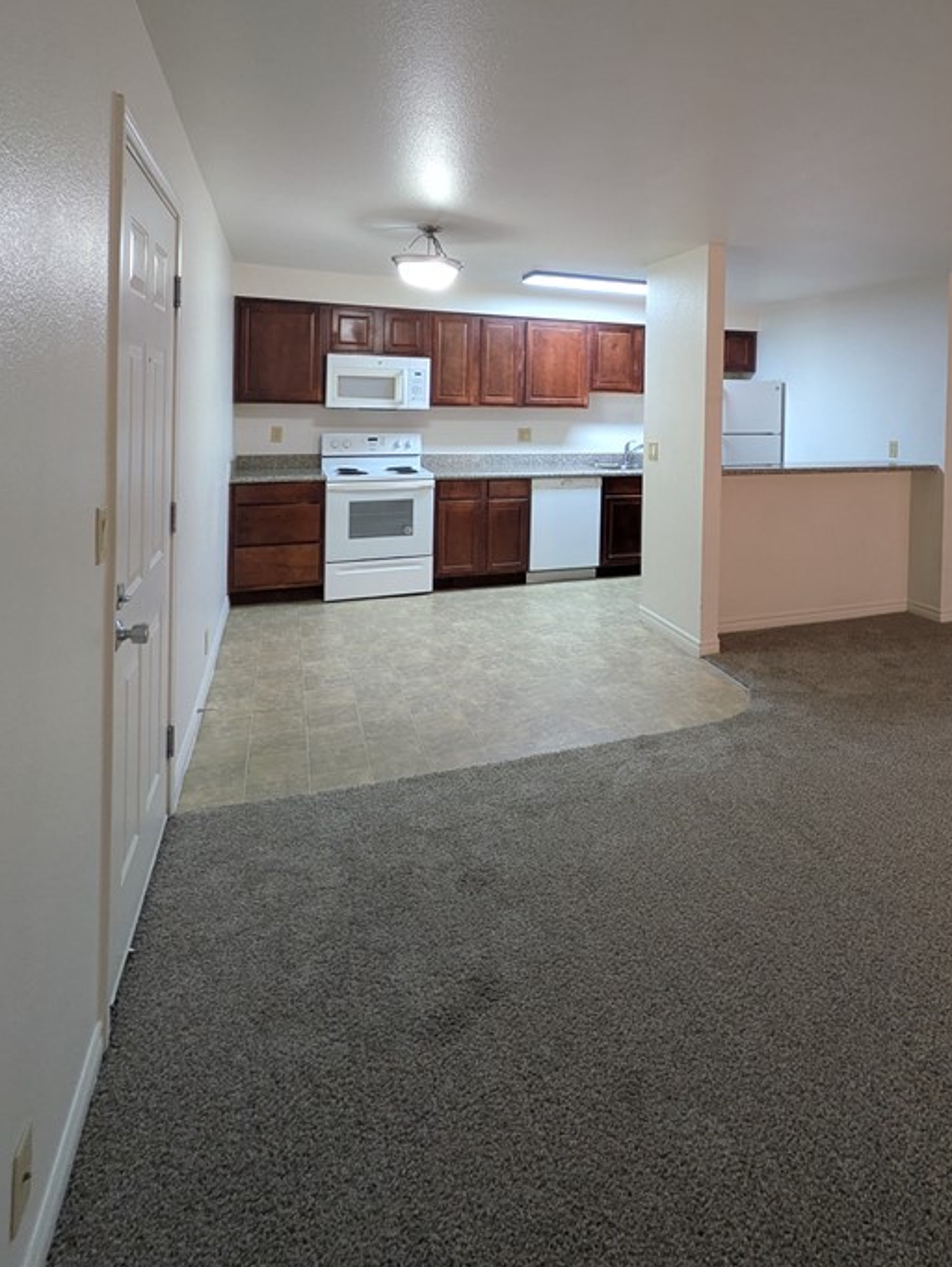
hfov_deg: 62.3
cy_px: 415
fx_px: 769
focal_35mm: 21
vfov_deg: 76.3
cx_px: 617
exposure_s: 1/40
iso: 157
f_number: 2.2
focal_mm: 1.83
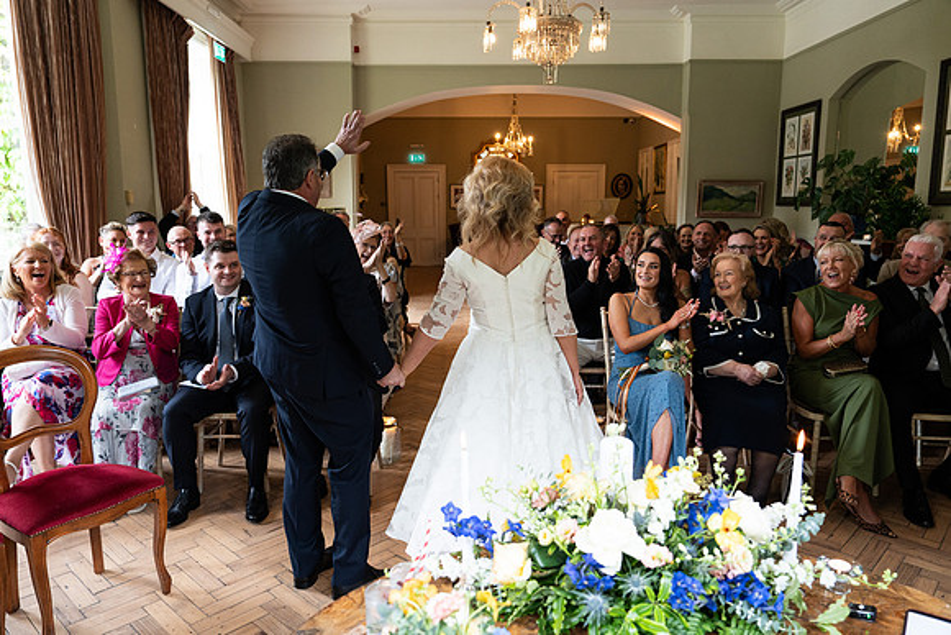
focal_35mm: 26
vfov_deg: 49.6
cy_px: 318
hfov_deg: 69.4
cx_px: 476
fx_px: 687
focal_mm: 26
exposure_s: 1/200
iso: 1600
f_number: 3.5
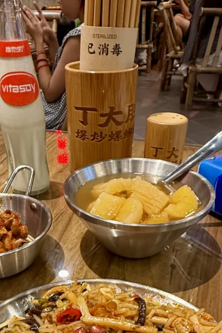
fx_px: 351
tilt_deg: -35.7
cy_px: 258
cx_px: 86
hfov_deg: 34.9
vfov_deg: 48.3
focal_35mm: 38
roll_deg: -0.2
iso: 160
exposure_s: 1/50
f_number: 2.2
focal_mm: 2.22
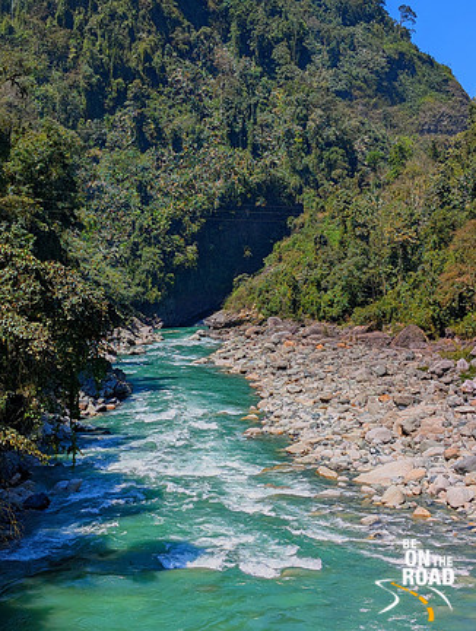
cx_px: 246
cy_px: 317
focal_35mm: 51
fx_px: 931
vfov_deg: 37.4
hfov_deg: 28.7
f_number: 1.68
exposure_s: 1/1323
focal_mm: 6.9
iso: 18
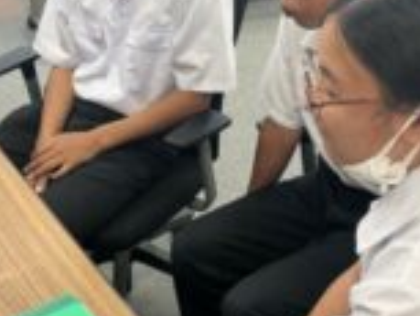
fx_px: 741
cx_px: 206
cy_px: 88
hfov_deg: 31.7
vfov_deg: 23.9
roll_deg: -2.0
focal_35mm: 61
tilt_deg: -28.7
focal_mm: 5.7
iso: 80
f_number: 1.5
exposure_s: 1/120
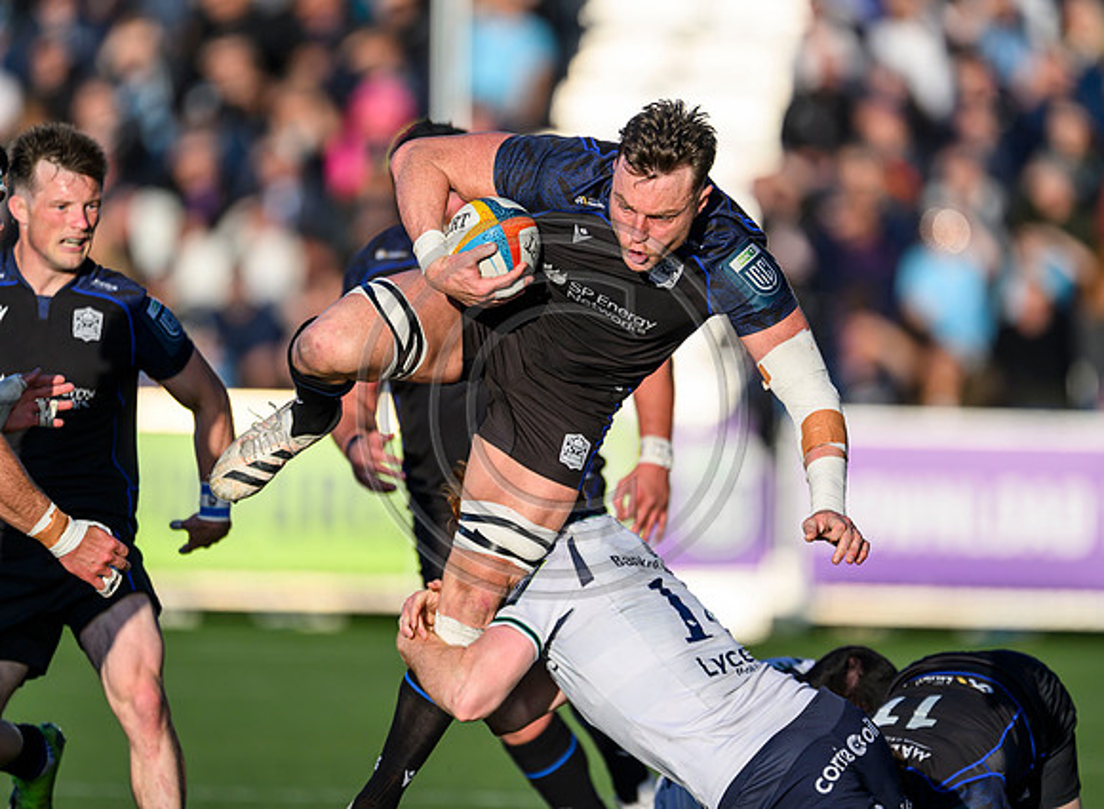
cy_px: 365
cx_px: 666
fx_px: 20709
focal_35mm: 655
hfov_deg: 3.1
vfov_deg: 2.2
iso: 500
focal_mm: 560
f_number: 4
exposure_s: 1/4000
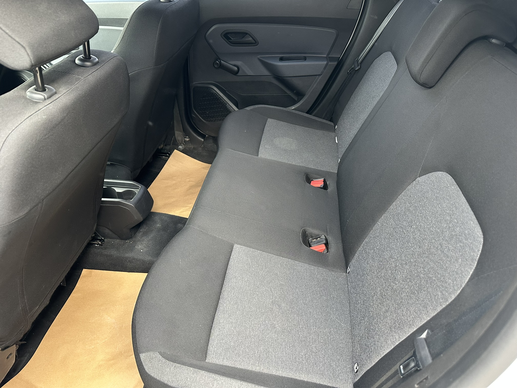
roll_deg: -0.2
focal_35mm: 24
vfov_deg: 56.8
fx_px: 358
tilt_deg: -35.5
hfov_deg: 71.6
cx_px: 258
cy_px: 194
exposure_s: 1/80
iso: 250
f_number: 1.78
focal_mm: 6.86
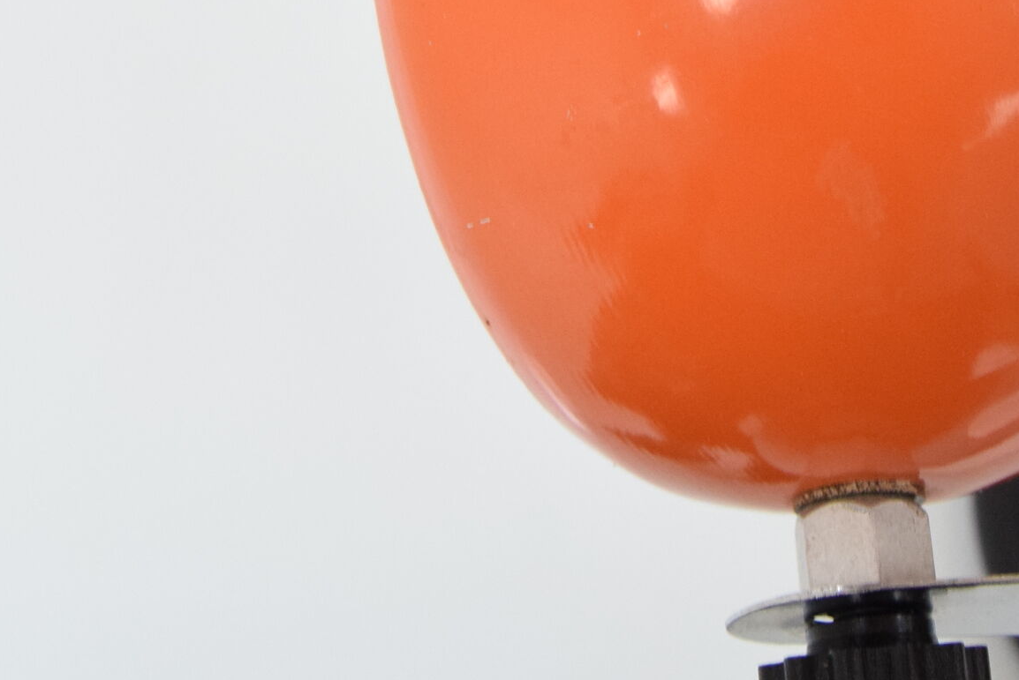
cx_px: 676
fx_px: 1983
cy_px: -158
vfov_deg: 18.4
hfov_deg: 28.6
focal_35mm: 70
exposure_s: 1/125
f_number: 5.6
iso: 1600
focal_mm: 18
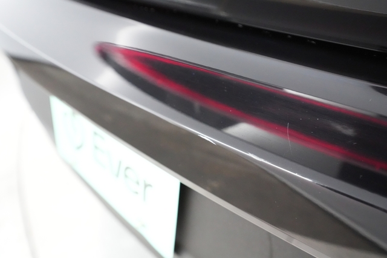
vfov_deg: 46.4
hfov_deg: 65.5
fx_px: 301
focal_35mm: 28
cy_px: 129
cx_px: 194
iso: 16000
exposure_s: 1/125
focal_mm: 28
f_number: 5
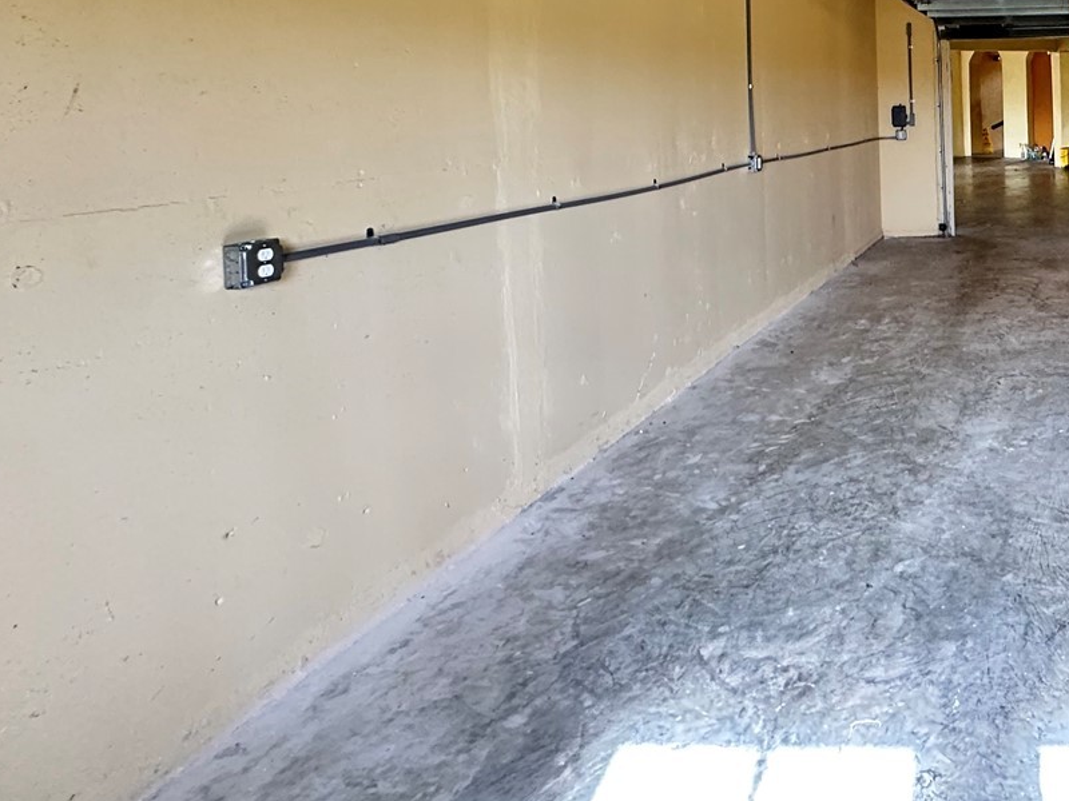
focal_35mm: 28
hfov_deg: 52.4
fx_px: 865
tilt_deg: -0.4
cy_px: 111
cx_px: 1036
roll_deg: +0.9
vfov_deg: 45.9
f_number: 2.2
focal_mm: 2.22
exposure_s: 1/60
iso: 320
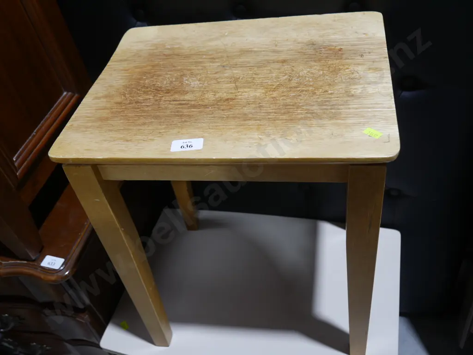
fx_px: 492
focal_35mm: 36
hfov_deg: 51.4
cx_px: 236
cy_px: 178
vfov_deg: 39.7
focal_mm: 18
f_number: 4
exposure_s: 1/60
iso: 320
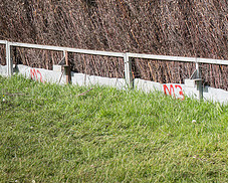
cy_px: -24
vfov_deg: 7.3
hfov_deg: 9.0
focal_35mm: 212
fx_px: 1432
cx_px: 250
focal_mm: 76
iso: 400
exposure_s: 1/4000
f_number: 4
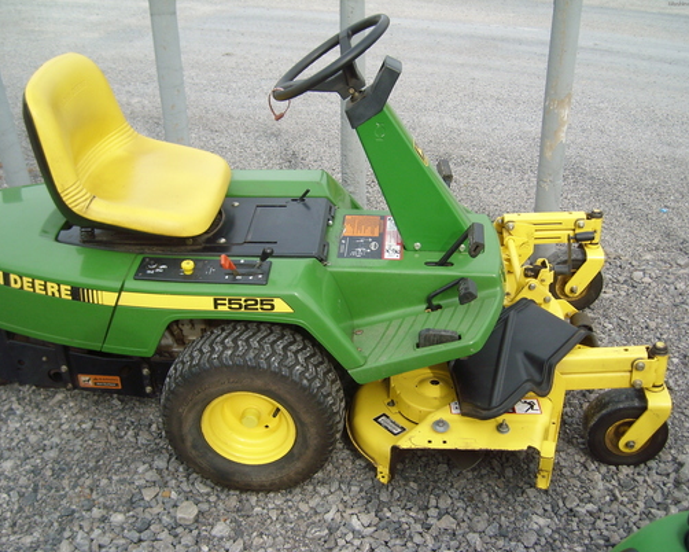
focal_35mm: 37
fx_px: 755
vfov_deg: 40.2
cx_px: 346
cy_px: 277
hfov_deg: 49.1
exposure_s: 1/129
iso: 50
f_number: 7.1
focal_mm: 5.8
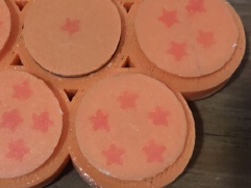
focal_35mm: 62
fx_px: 450
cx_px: 80
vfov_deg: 23.4
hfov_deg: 30.9
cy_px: 43
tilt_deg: -67.9
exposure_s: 1/4
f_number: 1.8
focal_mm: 3.99
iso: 160
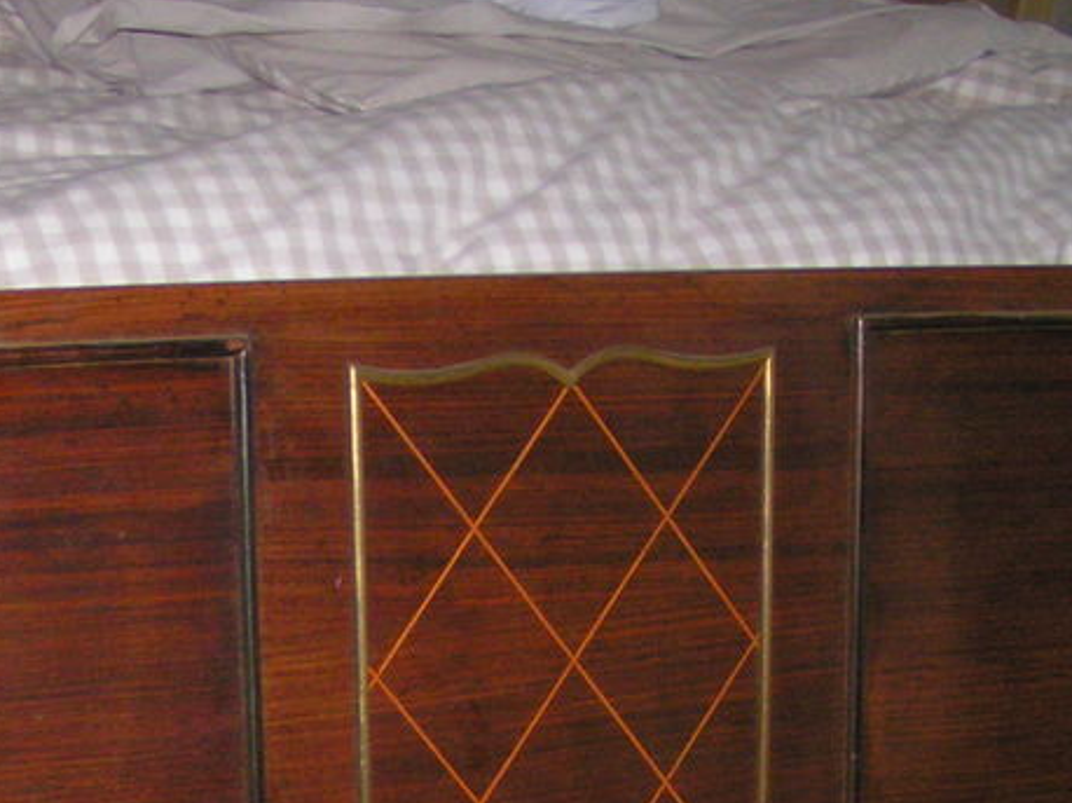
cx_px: 295
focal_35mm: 83
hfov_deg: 23.4
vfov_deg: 17.2
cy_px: 862
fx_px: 2569
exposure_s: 1/40
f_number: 2.8
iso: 200
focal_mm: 5.8
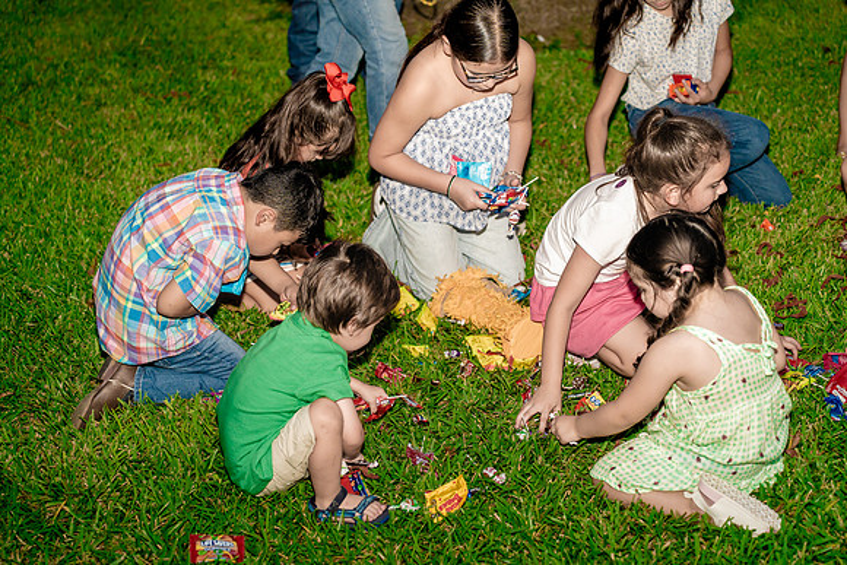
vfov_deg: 27.5
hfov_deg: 40.3
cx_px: 424
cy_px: 282
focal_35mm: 49
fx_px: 1153
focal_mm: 49
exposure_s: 1/250
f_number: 2.8
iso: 2000
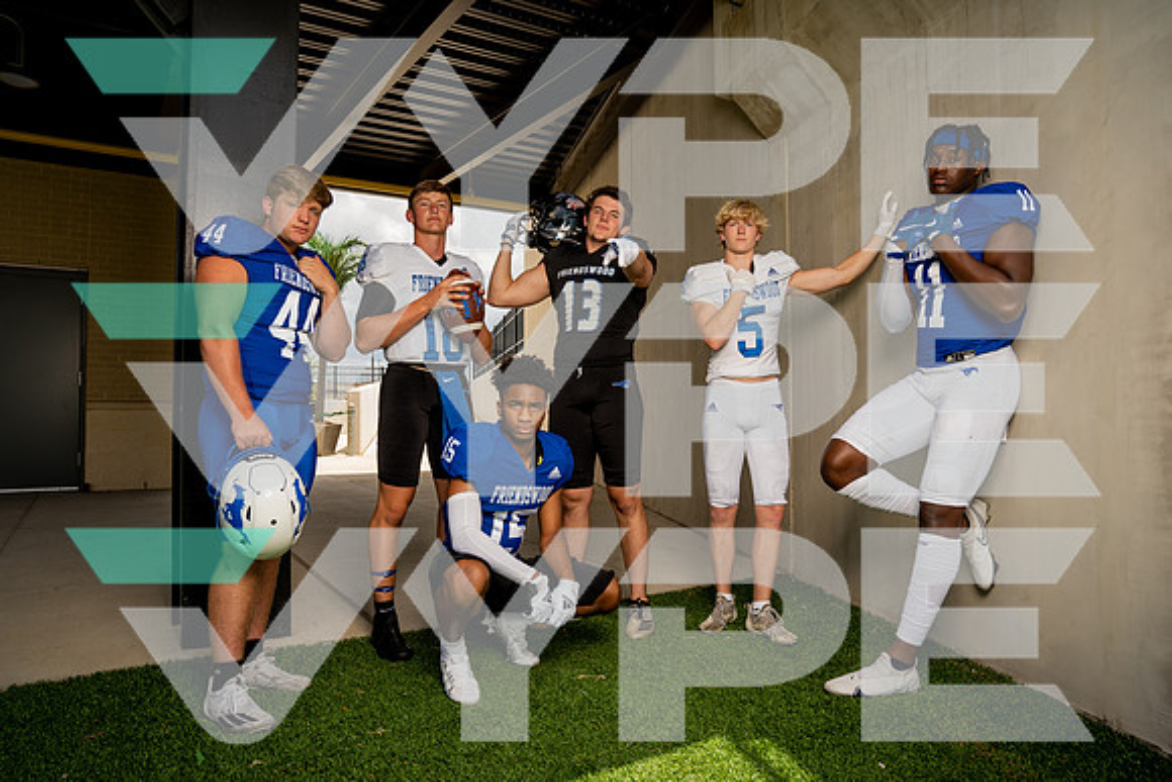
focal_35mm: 24
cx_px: 586
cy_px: 391
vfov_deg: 53.2
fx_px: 781
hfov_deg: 73.7
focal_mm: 24
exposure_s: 1/250
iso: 64
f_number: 6.3
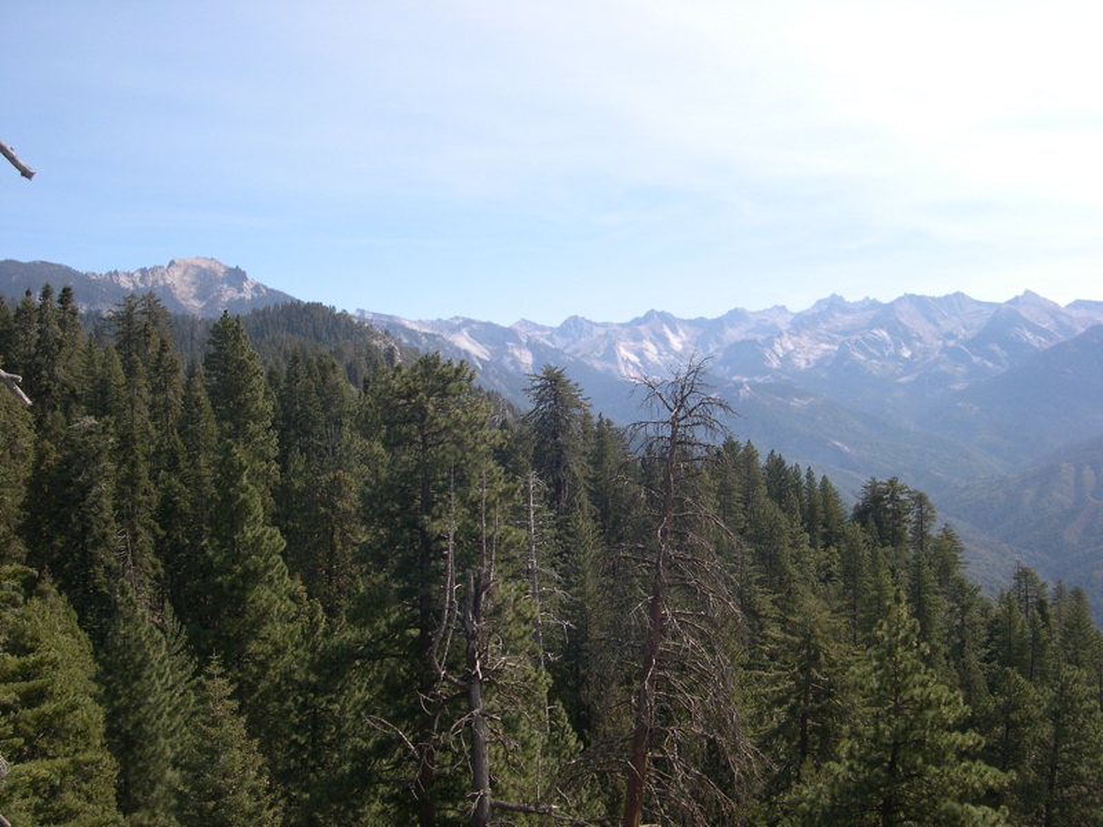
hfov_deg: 49.0
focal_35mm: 38
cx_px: 552
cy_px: 414
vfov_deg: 37.7
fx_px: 1211
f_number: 7.6
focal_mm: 8
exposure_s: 1/162
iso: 100
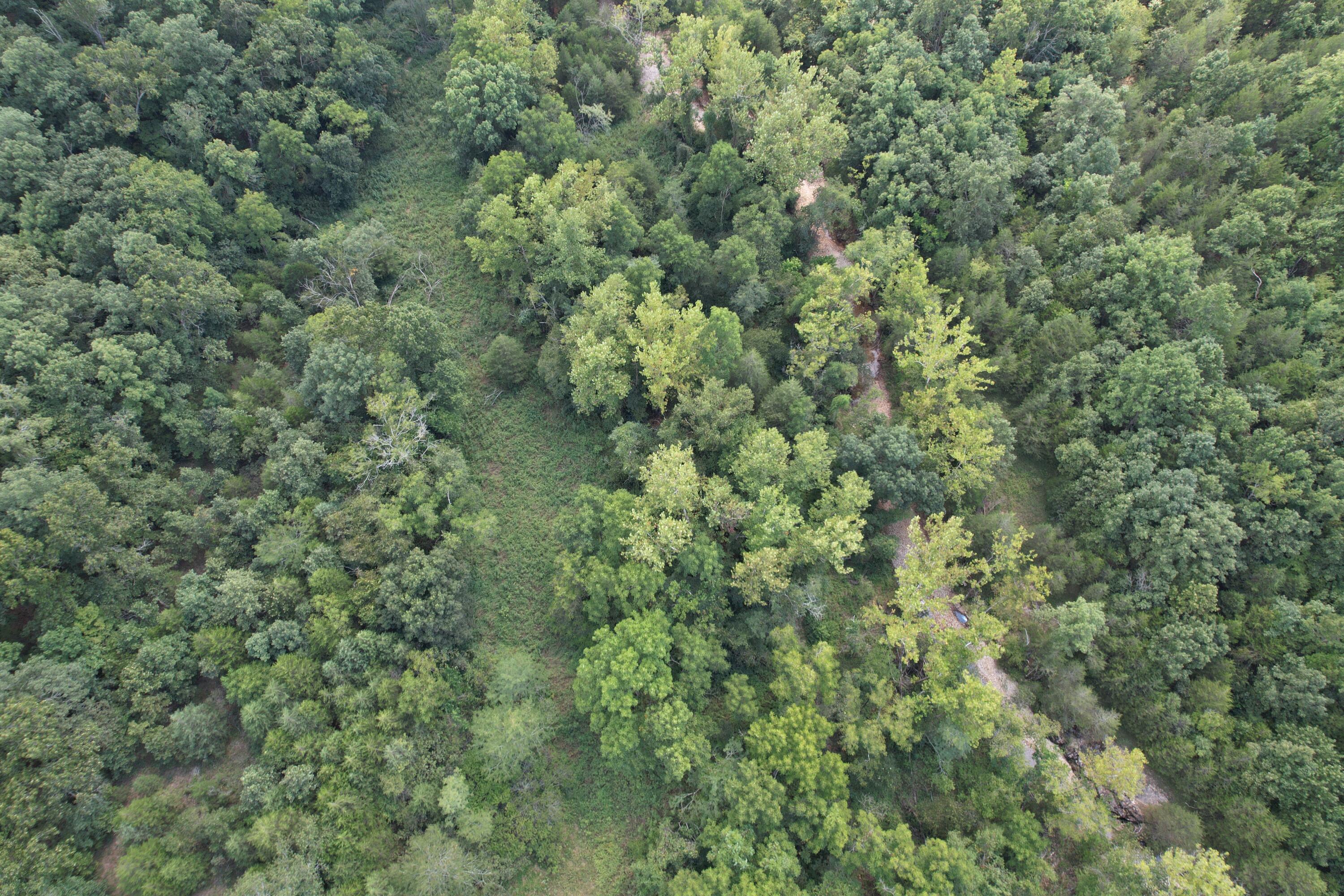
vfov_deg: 57.2
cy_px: 448
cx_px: 672
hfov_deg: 78.6
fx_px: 821
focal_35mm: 22
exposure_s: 1/125
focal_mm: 8.38
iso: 100
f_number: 2.8
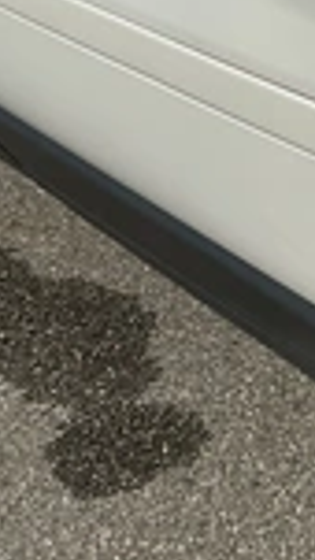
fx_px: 1202
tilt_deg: -24.0
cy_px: 96
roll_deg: +0.9
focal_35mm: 81
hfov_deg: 14.2
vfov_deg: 25.7
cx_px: 437
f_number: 1.8
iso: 25
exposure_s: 1/7407
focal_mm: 3
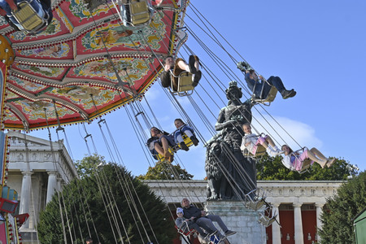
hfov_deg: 36.9
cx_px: 183
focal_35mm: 54
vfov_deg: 25.1
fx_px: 549
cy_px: 122
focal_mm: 36
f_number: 6.3
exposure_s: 1/320
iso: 100
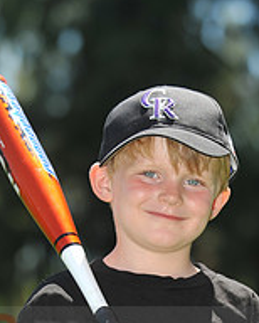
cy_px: 330
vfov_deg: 6.5
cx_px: 156
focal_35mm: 297
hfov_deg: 5.2
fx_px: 2841
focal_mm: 105
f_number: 4
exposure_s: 1/1250
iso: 200
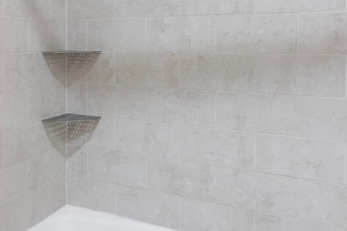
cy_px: 35
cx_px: 108
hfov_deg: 46.5
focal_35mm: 41
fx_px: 395
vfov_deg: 31.5
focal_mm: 10.6
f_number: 9
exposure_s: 1/2
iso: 250
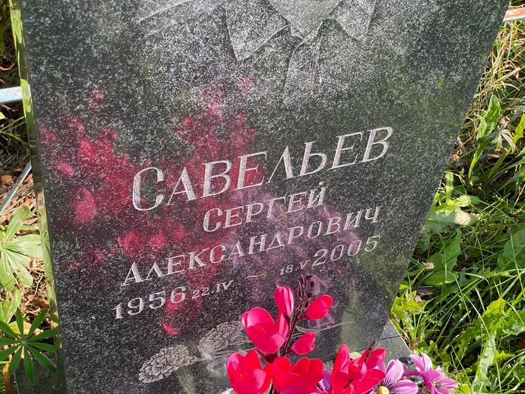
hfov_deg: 36.8
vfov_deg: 28.0
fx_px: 789
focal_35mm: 52
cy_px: 197
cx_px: 262
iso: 20
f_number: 2
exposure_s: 1/239
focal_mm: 6
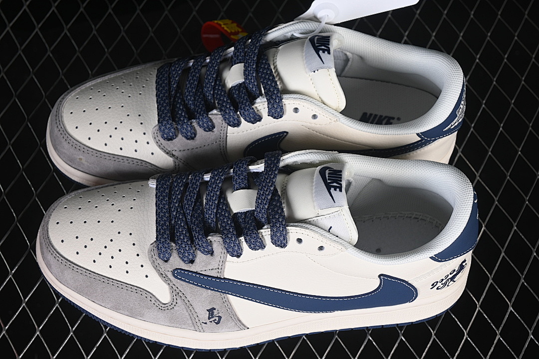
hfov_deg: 27.0
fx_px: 1123
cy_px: 180
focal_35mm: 75
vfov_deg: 18.2
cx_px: 270
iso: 160
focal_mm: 50
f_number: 7.1
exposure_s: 1/80
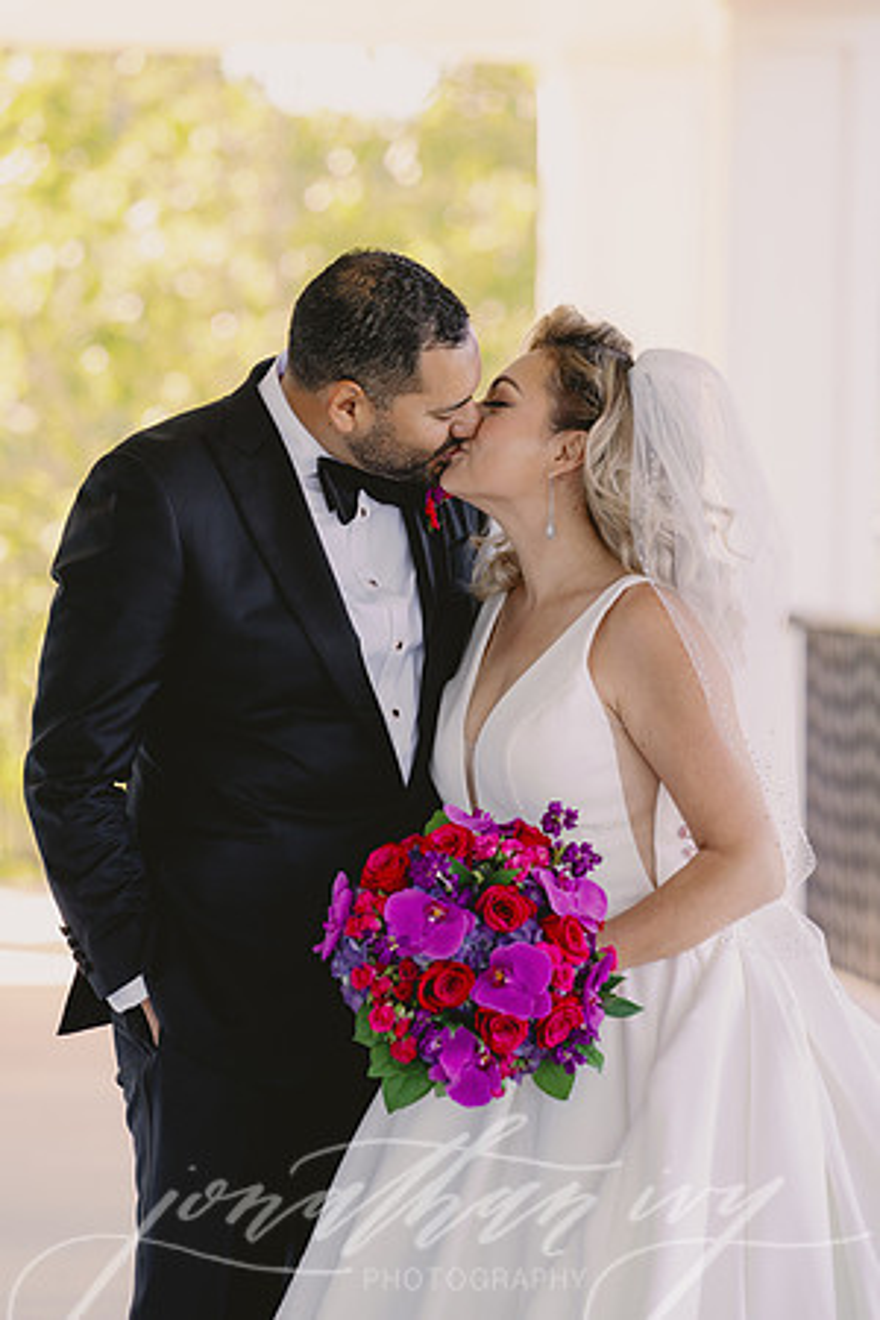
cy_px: 660
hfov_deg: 6.9
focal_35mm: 200
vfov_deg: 10.3
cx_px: 440
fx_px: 7333
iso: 640
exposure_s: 1/320
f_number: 4.5
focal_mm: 200
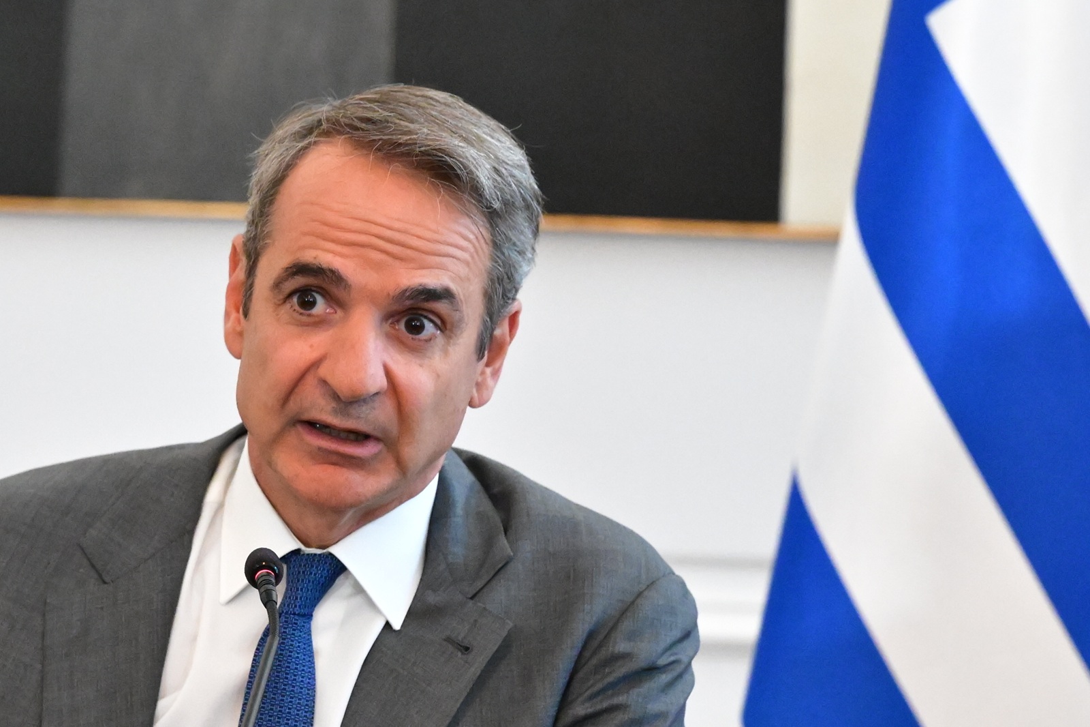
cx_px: 545
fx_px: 7719
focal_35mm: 255
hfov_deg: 8.1
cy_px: 364
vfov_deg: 5.4
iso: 8000
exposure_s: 1/800
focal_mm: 170
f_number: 4
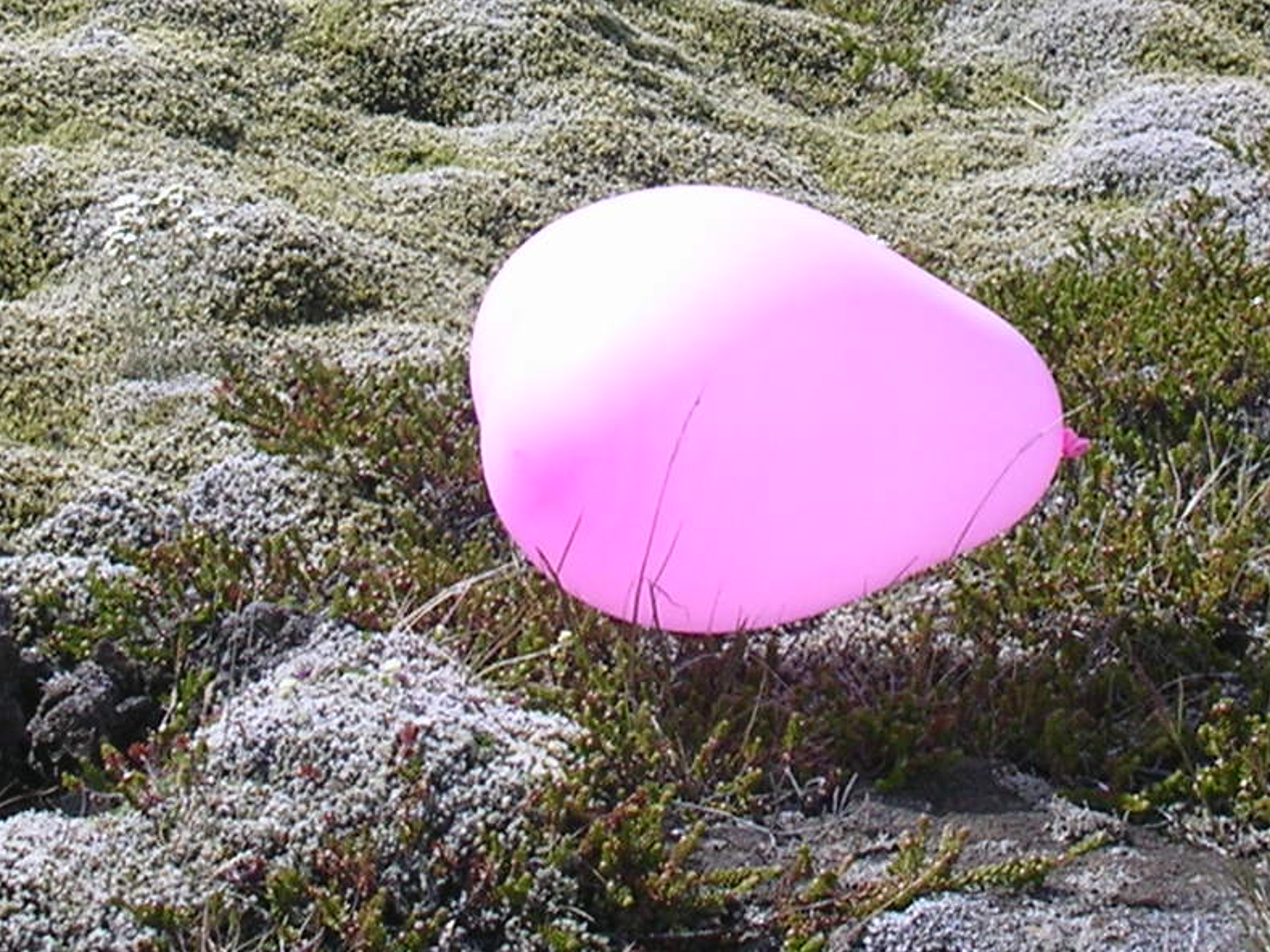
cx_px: 615
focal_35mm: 115
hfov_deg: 17.1
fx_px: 4220
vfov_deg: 12.8
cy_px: 122
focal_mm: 5.8
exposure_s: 1/89.6
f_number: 8.5
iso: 50
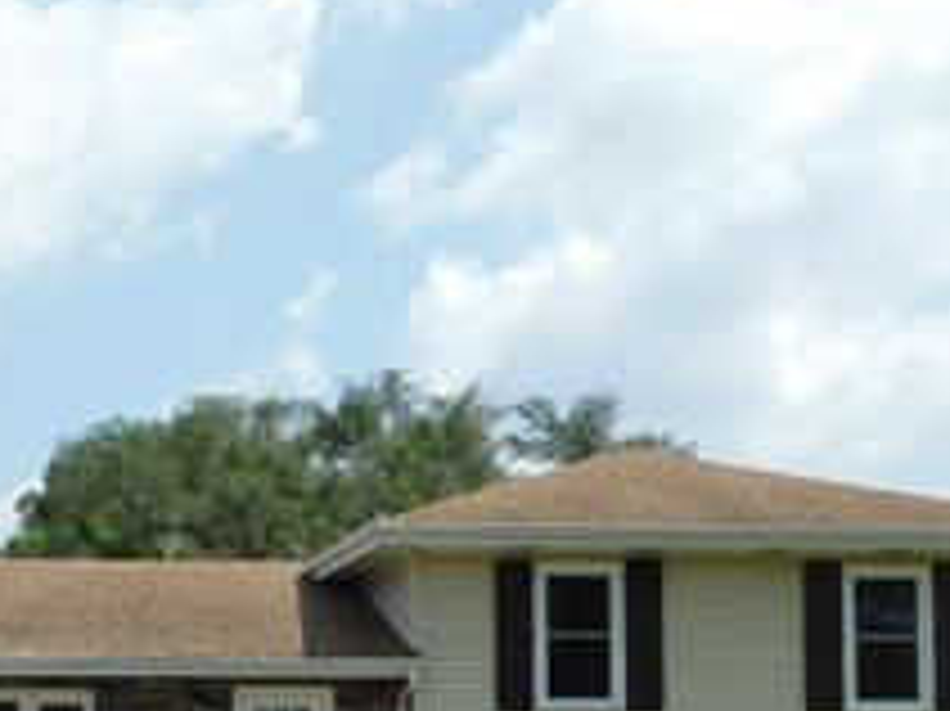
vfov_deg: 20.1
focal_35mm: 71
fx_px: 1947
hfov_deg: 26.1
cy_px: 709
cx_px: 23
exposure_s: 1/1250
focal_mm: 5.3
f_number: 3.2
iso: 125
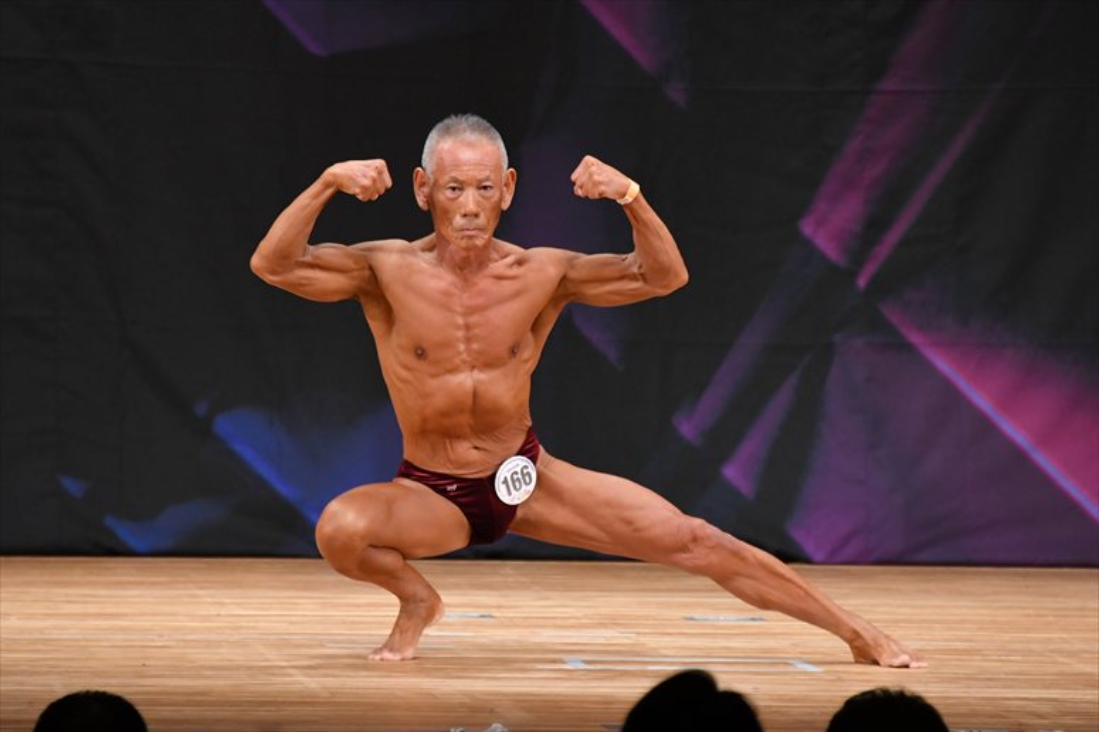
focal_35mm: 375
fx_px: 11442
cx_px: 550
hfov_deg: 5.5
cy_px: 366
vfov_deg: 3.7
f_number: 5.6
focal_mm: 250
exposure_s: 1/400
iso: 3200
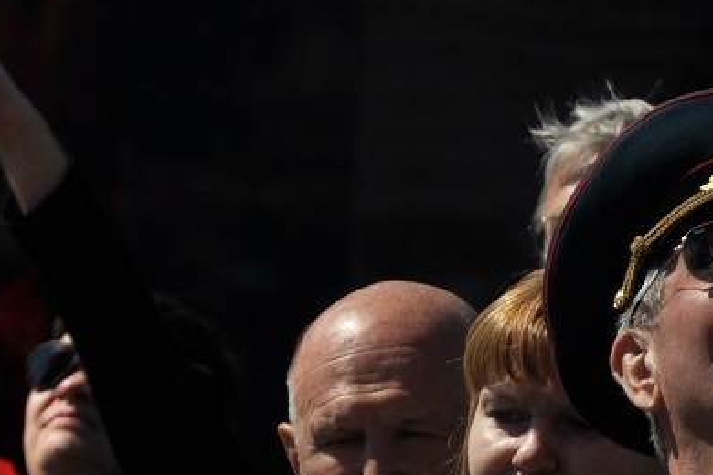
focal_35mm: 767
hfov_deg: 2.7
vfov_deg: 1.8
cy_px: 670
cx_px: -396
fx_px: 15183
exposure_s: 1/1000
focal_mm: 155
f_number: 5.6
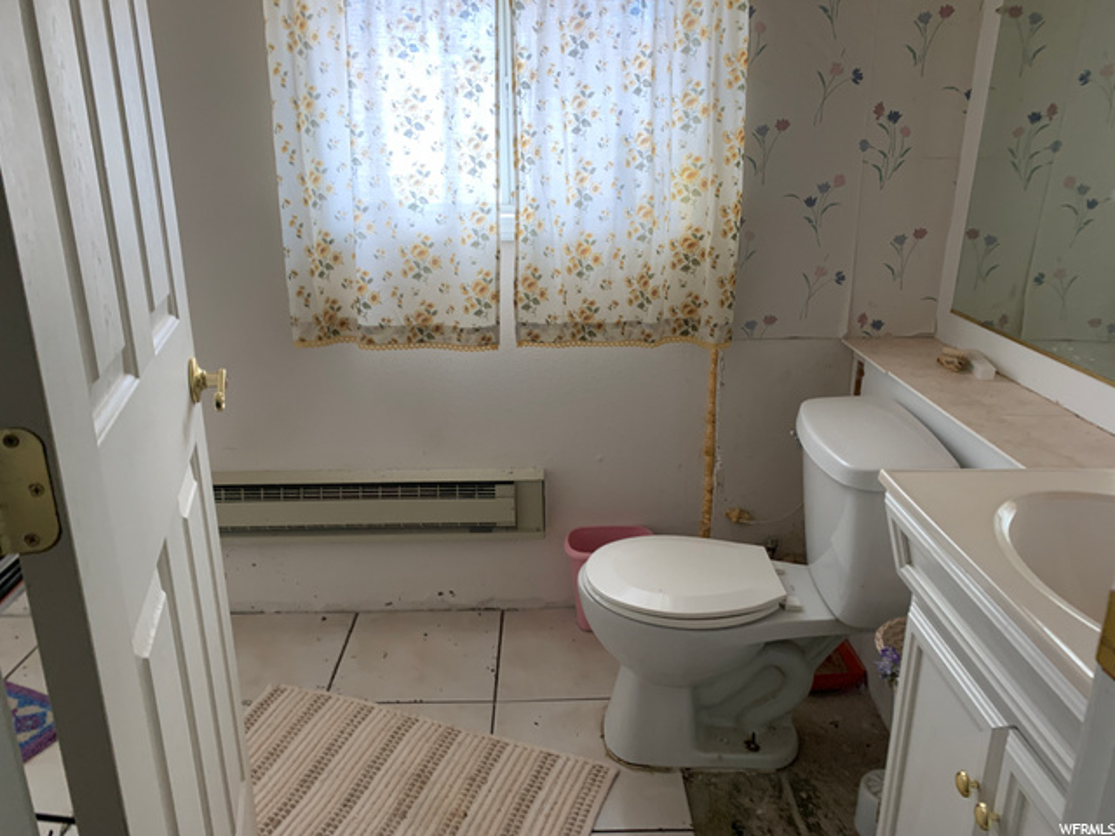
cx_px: 558
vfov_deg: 53.1
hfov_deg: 67.3
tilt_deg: -18.7
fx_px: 837
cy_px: 418
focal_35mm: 26
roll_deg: -1.0
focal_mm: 4.25
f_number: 1.8
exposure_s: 1/60
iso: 100
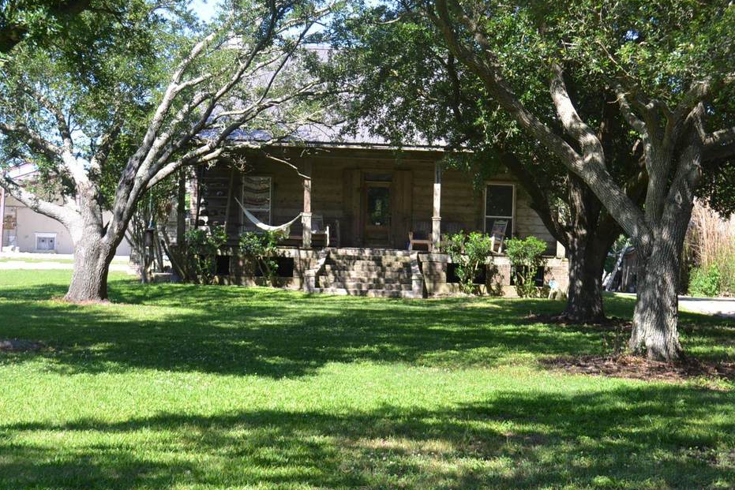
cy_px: 306
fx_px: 1348
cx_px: 461
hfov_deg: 30.4
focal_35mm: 66
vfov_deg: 20.6
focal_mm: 32
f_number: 5.6
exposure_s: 1/125
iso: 110
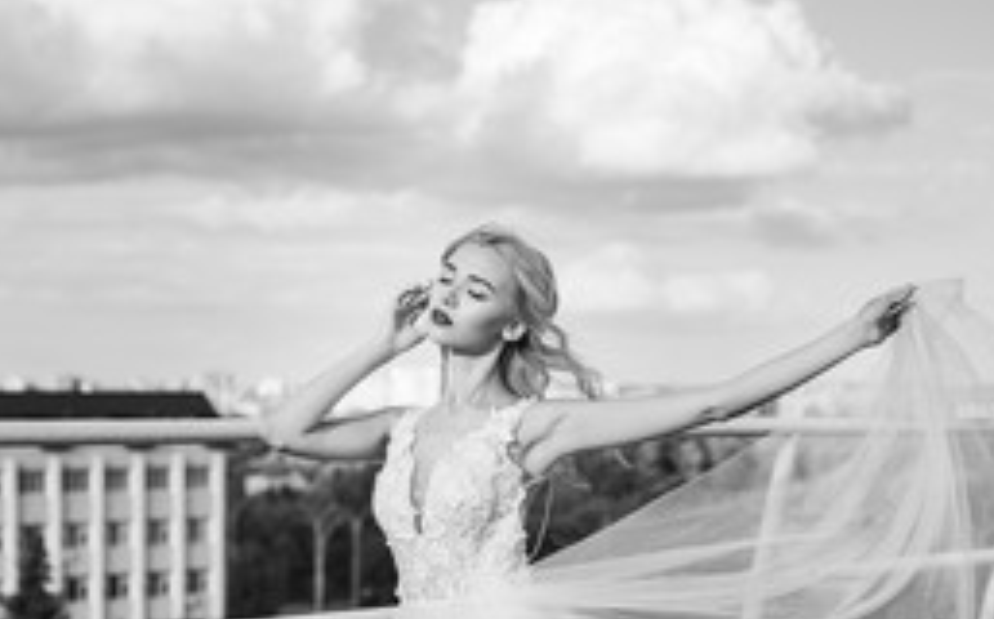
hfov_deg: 25.2
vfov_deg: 15.6
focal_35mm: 82
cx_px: 429
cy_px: 607
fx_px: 2219
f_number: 2.2
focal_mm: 35
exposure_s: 1/2000
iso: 100
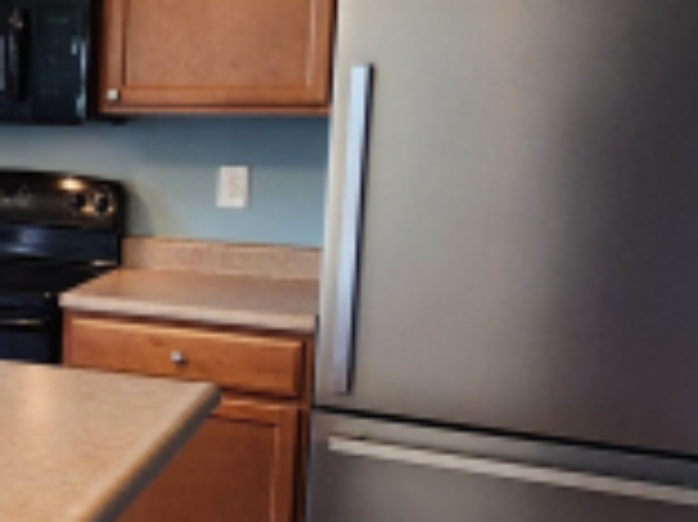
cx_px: -277
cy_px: 248
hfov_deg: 27.0
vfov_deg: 26.1
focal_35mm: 56
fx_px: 1128
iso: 160
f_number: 2.2
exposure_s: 1/60
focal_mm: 2.2
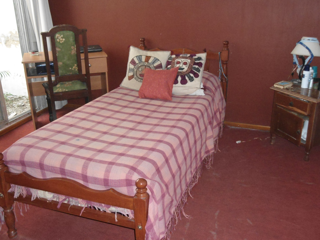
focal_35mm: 37
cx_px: 160
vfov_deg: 38.7
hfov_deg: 50.1
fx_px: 342
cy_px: 120
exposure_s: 1/40
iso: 800
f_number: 3.2
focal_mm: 6.7
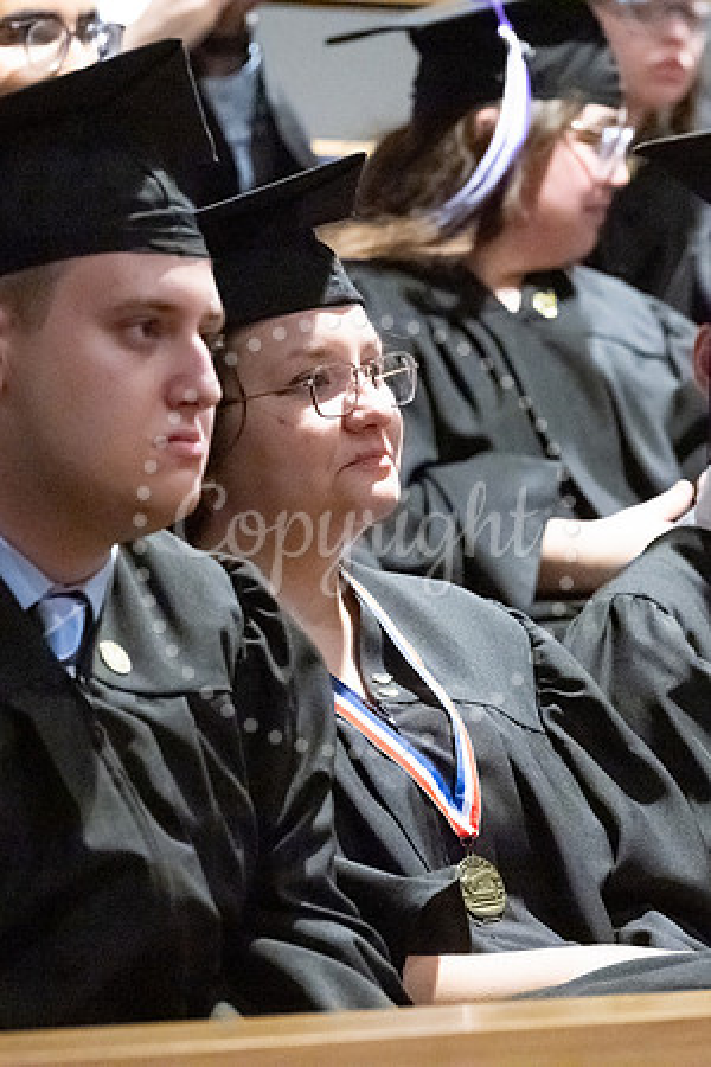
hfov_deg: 5.9
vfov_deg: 8.9
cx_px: 484
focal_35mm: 233
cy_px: 534
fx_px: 6887
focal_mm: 155
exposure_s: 1/250
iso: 20000
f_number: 5.6
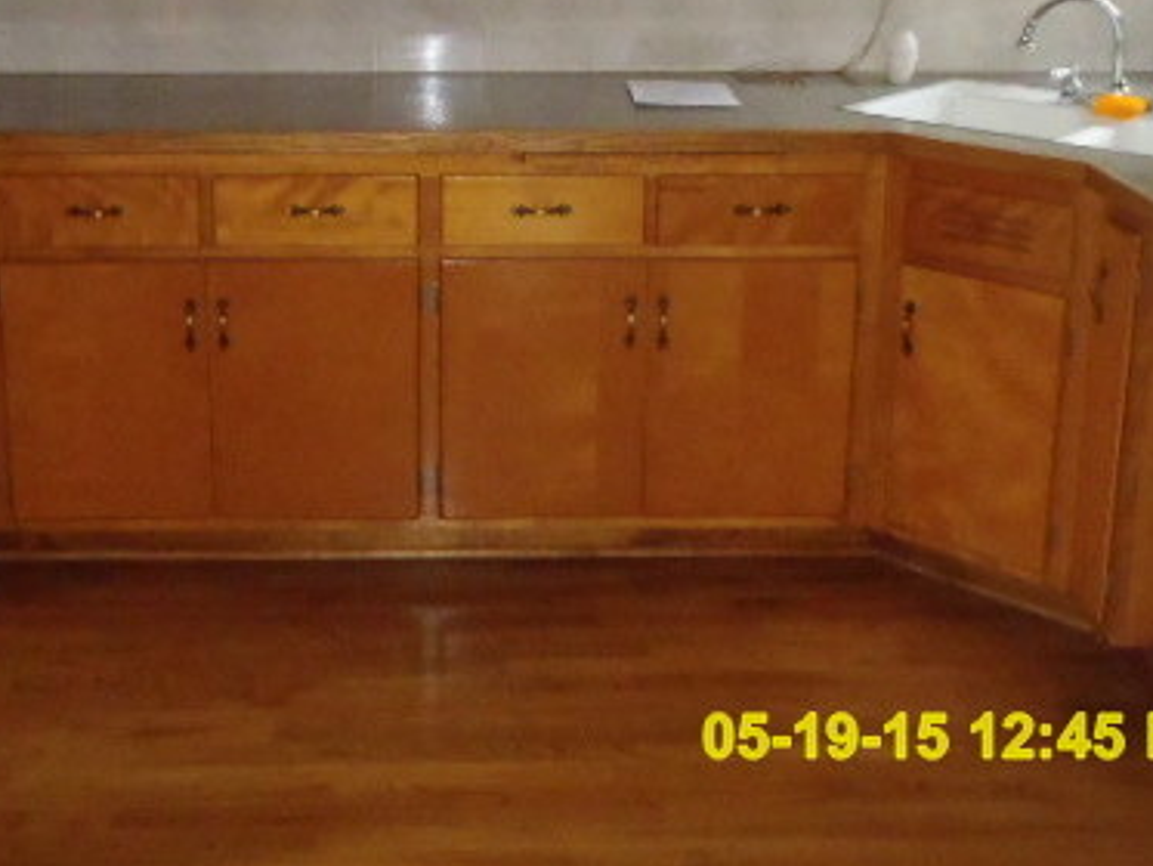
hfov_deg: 39.4
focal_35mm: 48
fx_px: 1599
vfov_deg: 29.6
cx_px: 451
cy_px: 179
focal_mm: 5
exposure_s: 1/30
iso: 800
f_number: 3.9
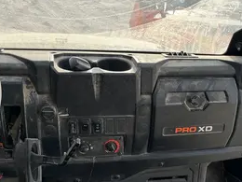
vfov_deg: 25.8
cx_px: 164
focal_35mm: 55
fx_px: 385
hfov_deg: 34.6
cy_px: 158
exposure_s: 1/983
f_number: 1.6
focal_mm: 5.1
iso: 50
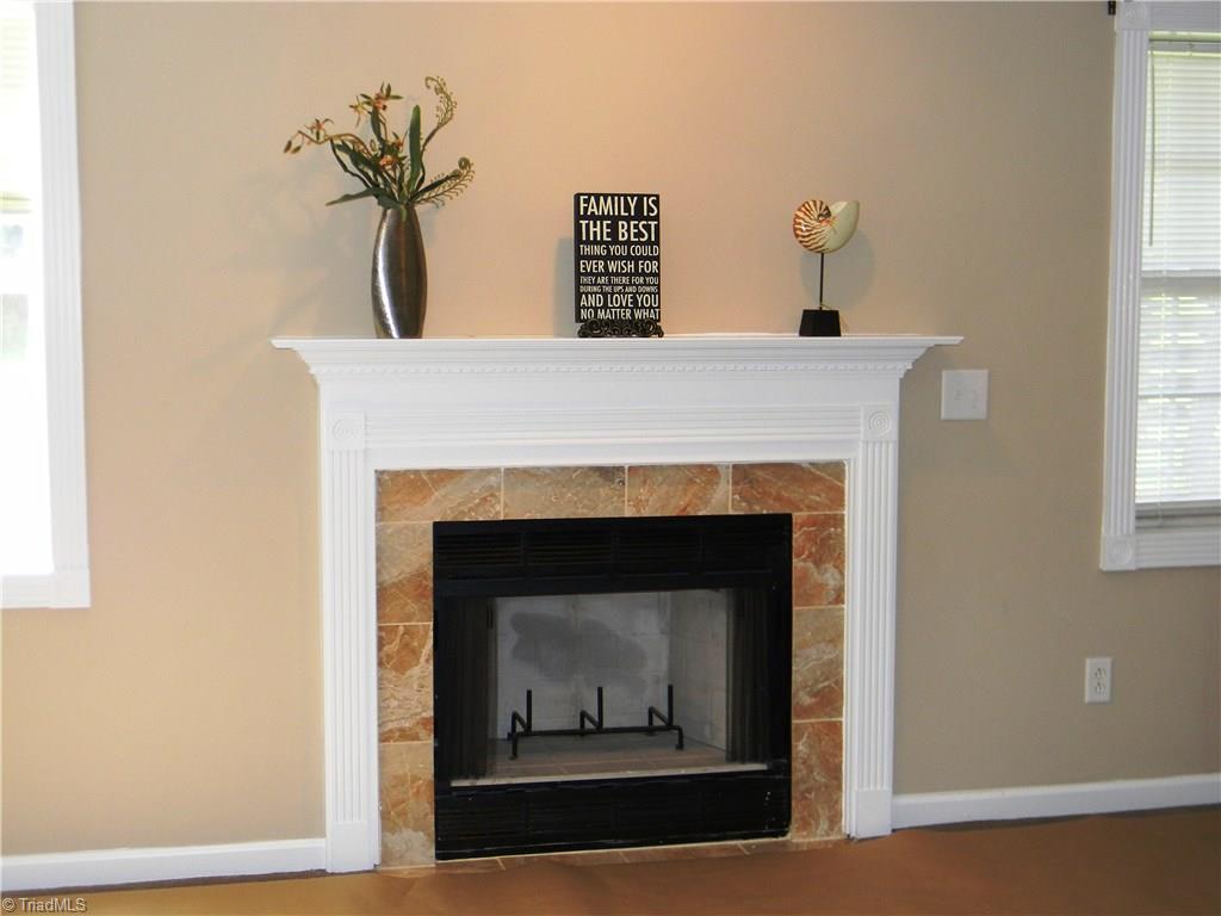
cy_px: 458
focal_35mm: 47
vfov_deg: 30.9
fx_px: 1658
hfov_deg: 40.4
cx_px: 610
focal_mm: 8.6
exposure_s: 1/34.8
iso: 200
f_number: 3.9
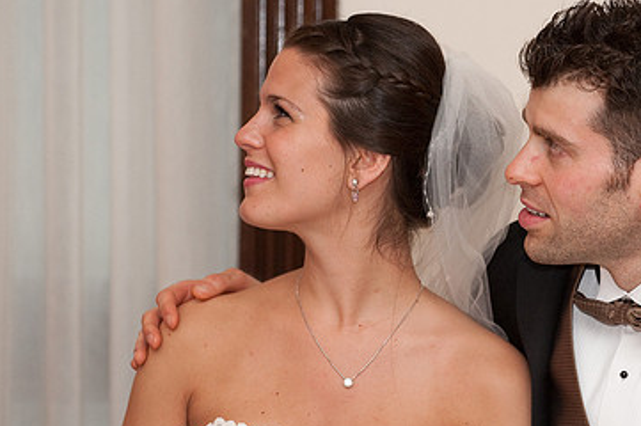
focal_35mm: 241
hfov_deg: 8.5
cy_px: 195
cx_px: 476
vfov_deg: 5.7
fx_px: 4287
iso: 2000
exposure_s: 1/60
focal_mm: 150
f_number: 5
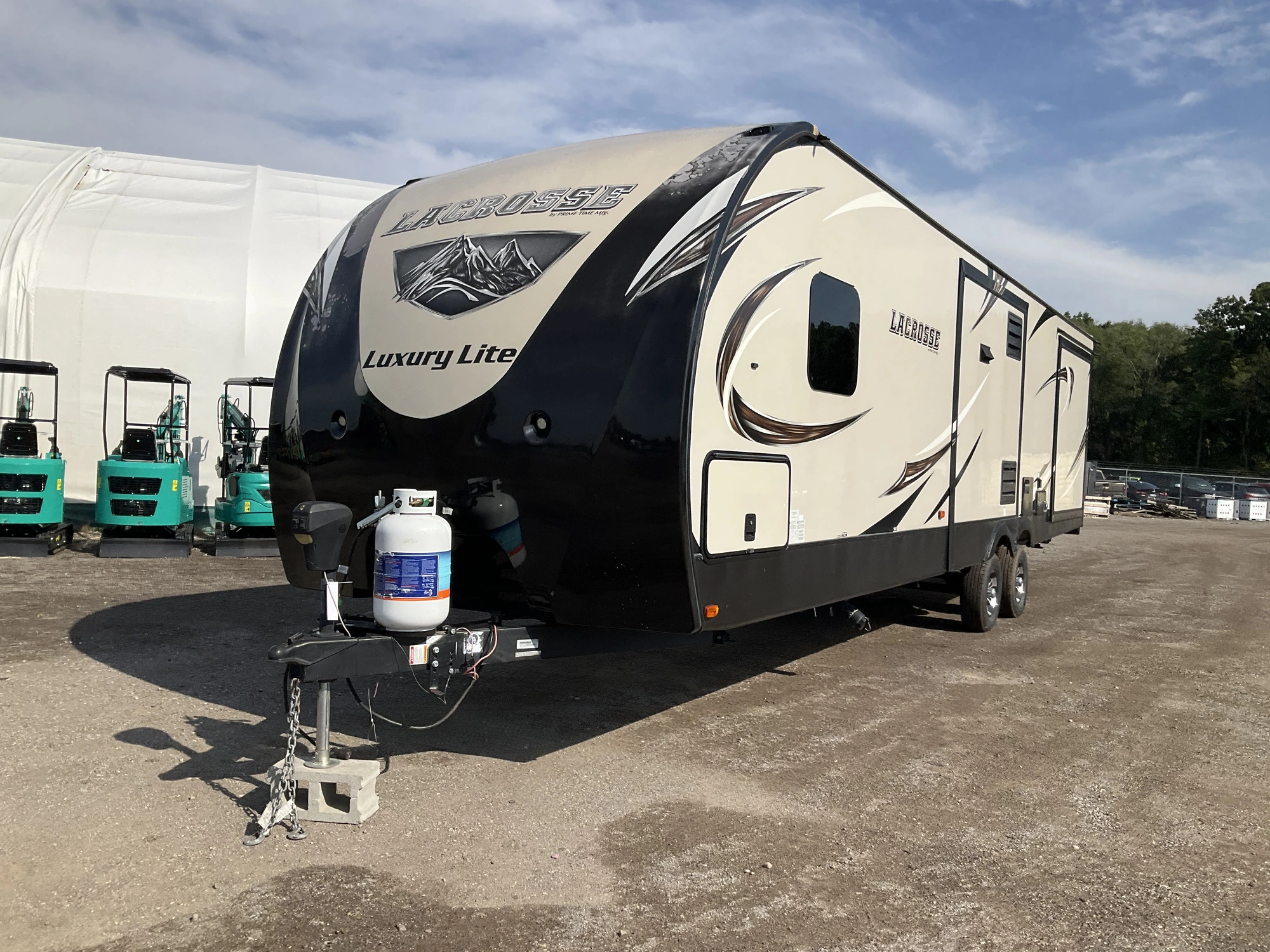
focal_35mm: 29
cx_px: 635
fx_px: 1064
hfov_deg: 61.7
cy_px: 476
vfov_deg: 48.2
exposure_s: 1/2667
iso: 25
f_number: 1.8
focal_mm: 3
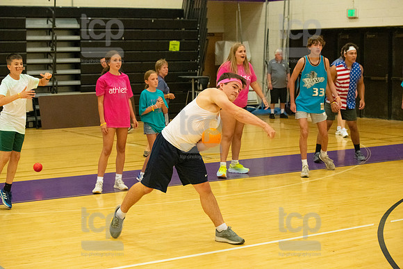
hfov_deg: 28.8
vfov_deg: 19.5
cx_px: 202
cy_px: 134
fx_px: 784
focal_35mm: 70
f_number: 4.5
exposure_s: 1/800
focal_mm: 70
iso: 6400
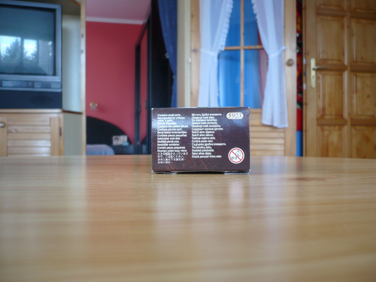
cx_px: 188
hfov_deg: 52.6
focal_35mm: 35
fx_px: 380
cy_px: 141
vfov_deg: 40.7
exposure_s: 1/20
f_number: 2.8
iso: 100
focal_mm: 5.8
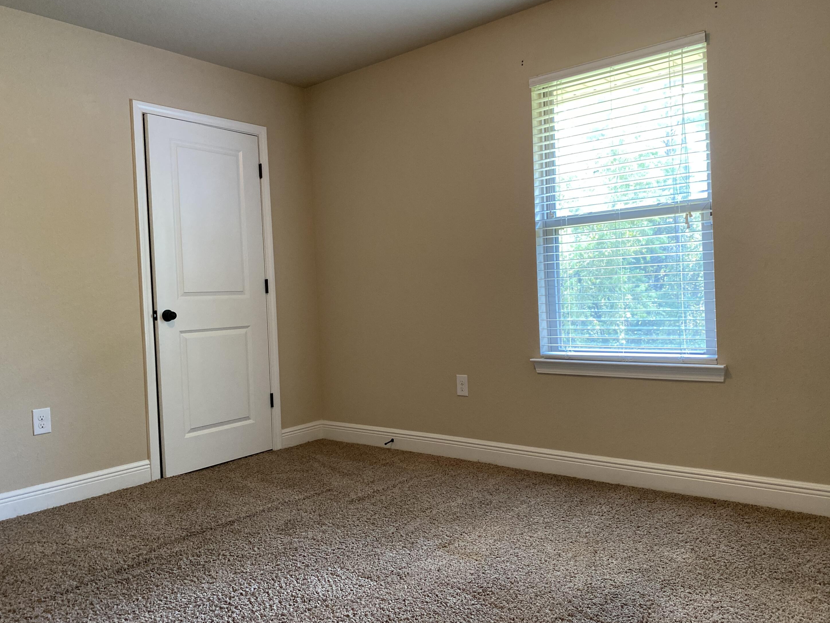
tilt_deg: -0.8
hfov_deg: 65.3
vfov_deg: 51.4
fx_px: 647
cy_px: 315
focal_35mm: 27
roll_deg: +2.8
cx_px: 430
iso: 160
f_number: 1.8
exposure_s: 1/60
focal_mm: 4.25
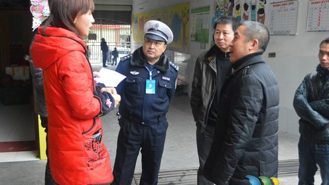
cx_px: 164
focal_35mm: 38
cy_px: 95
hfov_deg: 52.8
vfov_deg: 31.2
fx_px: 332
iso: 3200
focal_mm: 24
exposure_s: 1/160
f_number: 4
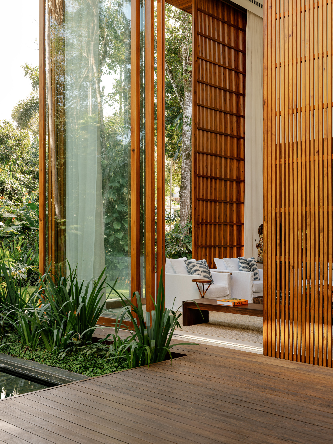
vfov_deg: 44.8
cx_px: 166
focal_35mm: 42
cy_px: 222
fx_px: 539
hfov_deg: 34.3
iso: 200
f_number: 9
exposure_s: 1/15
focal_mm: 53.6
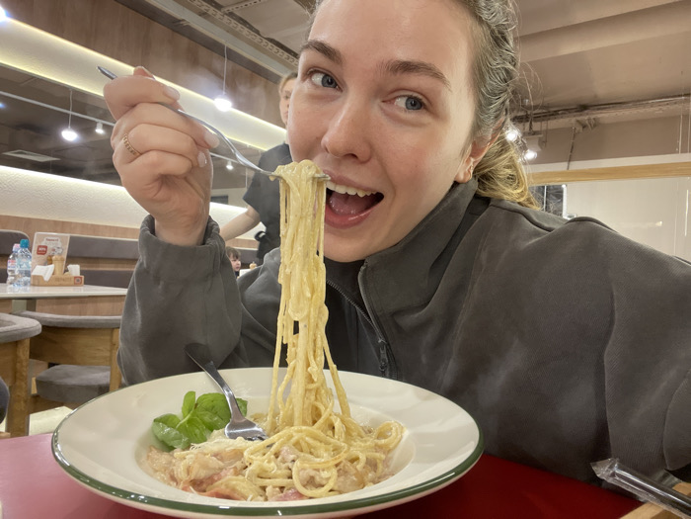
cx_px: 346
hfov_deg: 73.9
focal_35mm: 23
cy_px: 260
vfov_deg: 58.9
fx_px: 459
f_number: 2.2
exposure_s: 1/50
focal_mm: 2.71
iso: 320
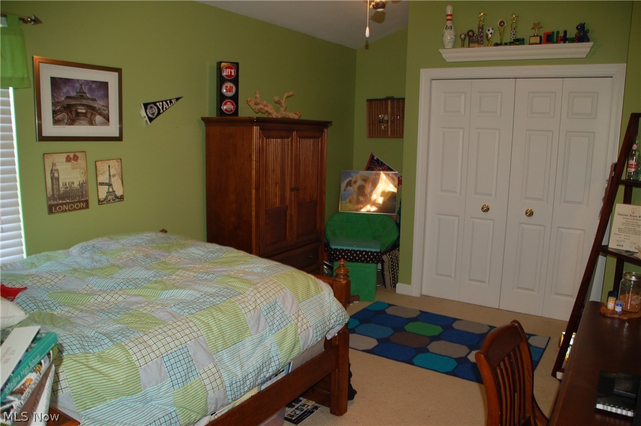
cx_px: 320
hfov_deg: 67.4
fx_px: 480
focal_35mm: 27
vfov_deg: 47.8
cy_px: 213
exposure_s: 1/60
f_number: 3.5
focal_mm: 18
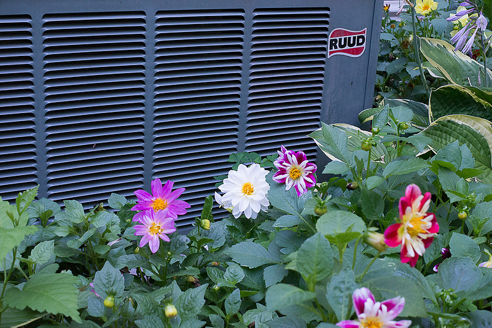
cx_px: 246
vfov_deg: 27.0
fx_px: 684
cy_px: 164
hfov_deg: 39.6
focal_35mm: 50
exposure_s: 1/50
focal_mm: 50
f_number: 16
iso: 5000
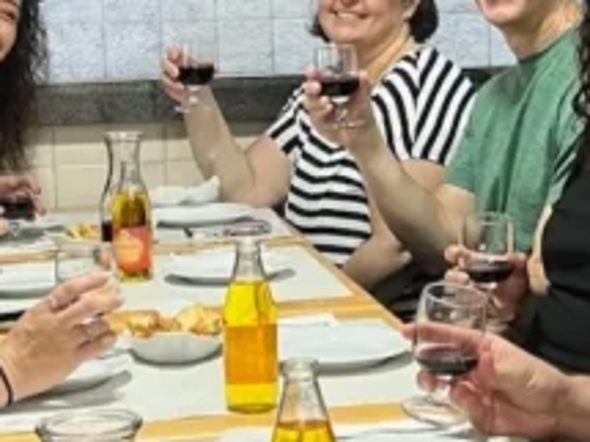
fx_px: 1584
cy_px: 264
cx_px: 456
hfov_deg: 20.9
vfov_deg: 15.9
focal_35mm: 93
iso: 200
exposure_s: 1/50
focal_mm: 5.1
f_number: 1.6
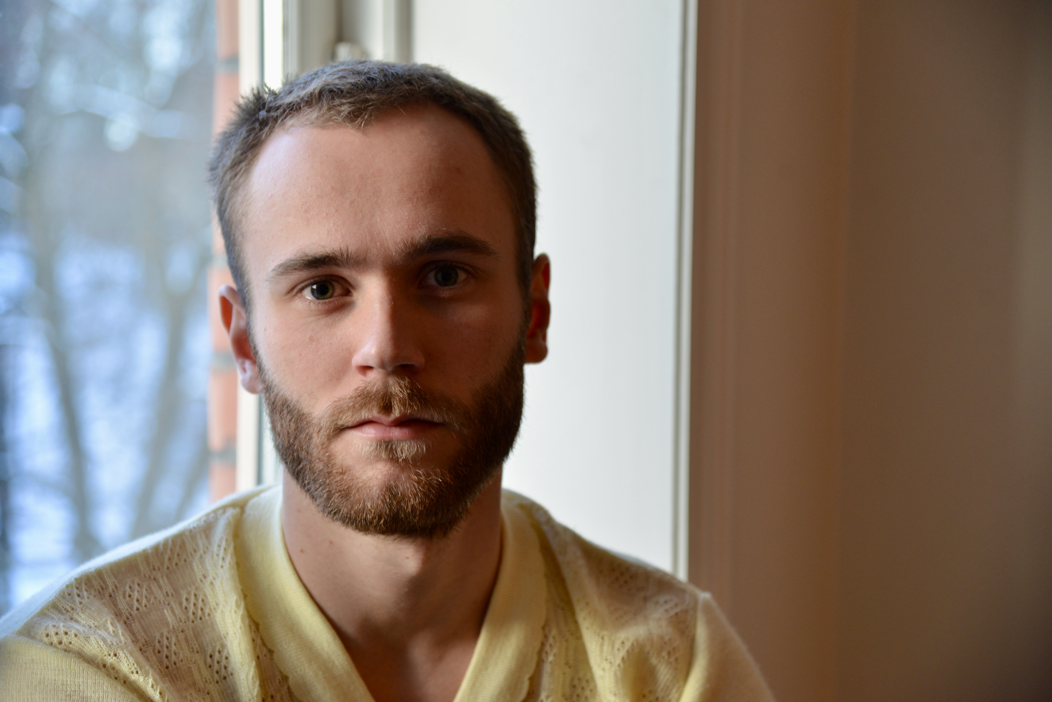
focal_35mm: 66
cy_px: 351
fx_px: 1929
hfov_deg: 30.5
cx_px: 526
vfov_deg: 20.6
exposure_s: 1/60
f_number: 4
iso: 560
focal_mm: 66
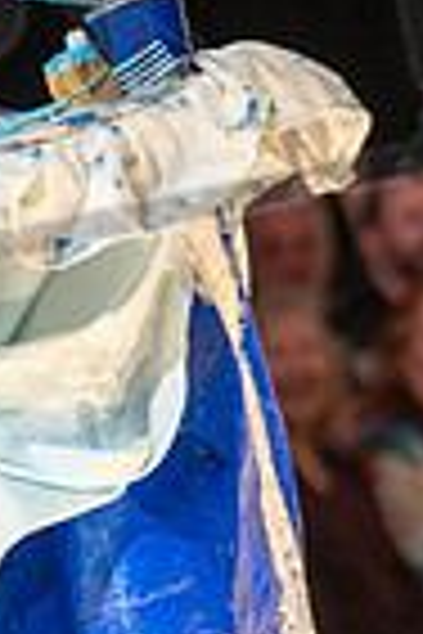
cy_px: -121
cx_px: -189
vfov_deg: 5.2
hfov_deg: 3.5
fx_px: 6908
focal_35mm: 392
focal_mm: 123
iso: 2000
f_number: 4
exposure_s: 1/200
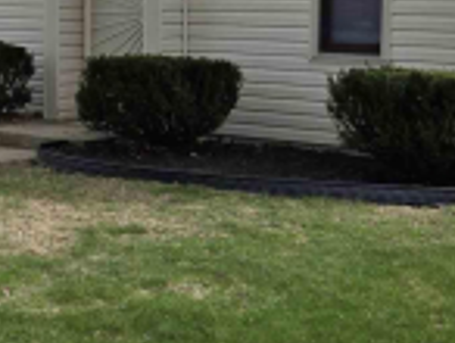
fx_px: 1382
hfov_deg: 18.3
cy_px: 103
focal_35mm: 105
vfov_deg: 14.1
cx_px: 20
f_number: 1.8
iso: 25
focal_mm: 5.4
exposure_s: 1/1794
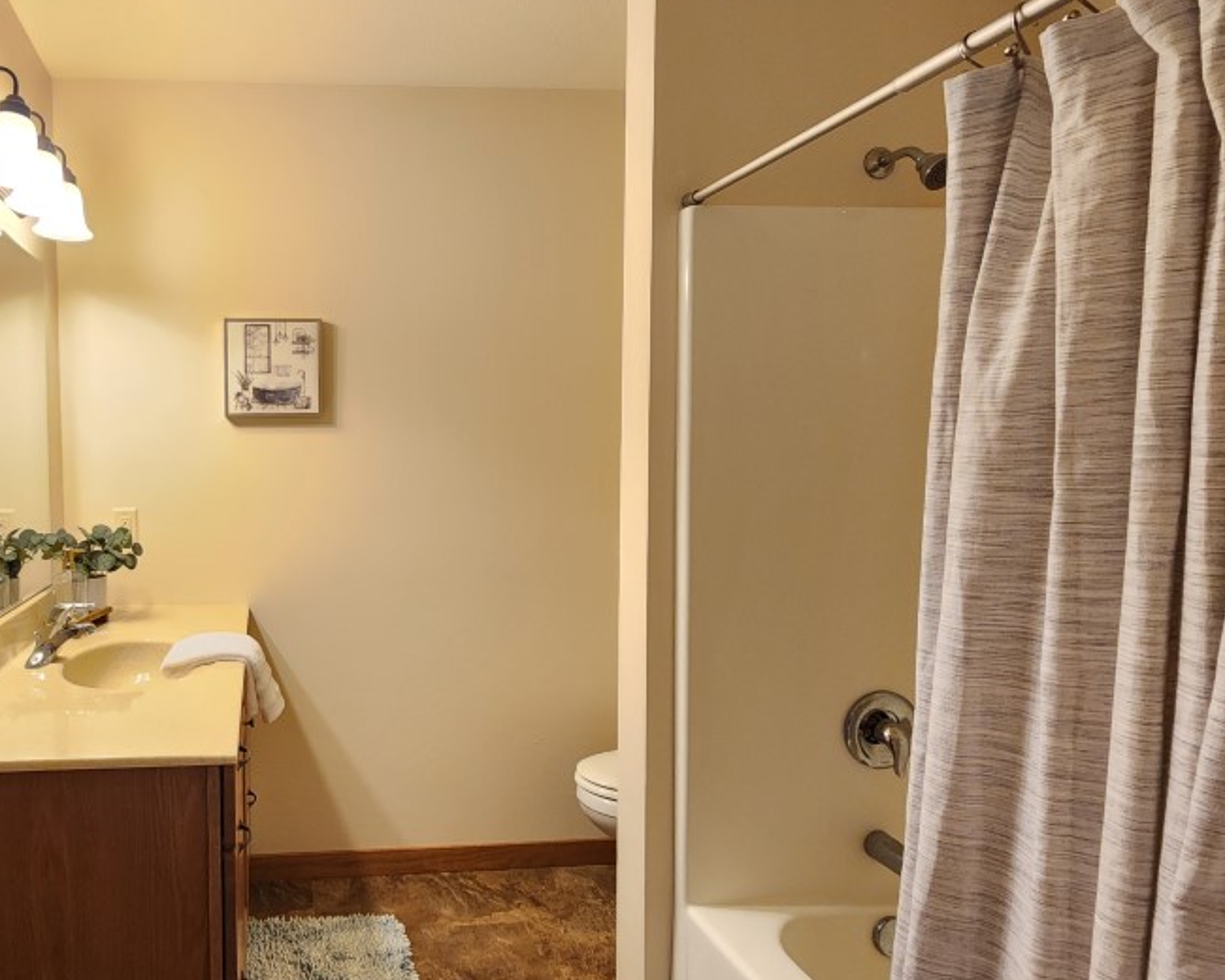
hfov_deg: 74.6
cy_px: 488
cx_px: 305
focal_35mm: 20
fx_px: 725
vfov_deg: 68.1
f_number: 2.2
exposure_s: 1/60
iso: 320
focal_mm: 2.2
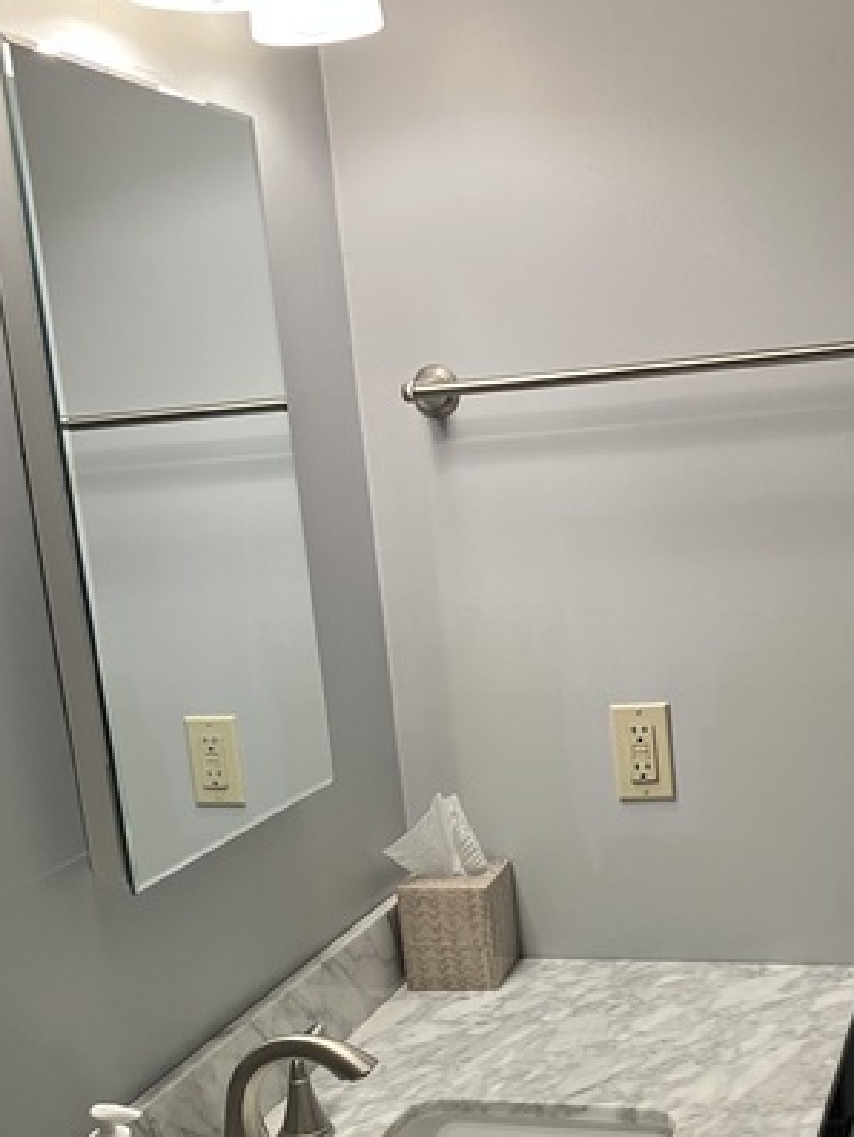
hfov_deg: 30.8
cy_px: 815
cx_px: 530
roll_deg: +5.0
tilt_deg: -14.3
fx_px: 1545
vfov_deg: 39.6
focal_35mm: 47
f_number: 1.8
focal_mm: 3.99
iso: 80
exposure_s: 1/60
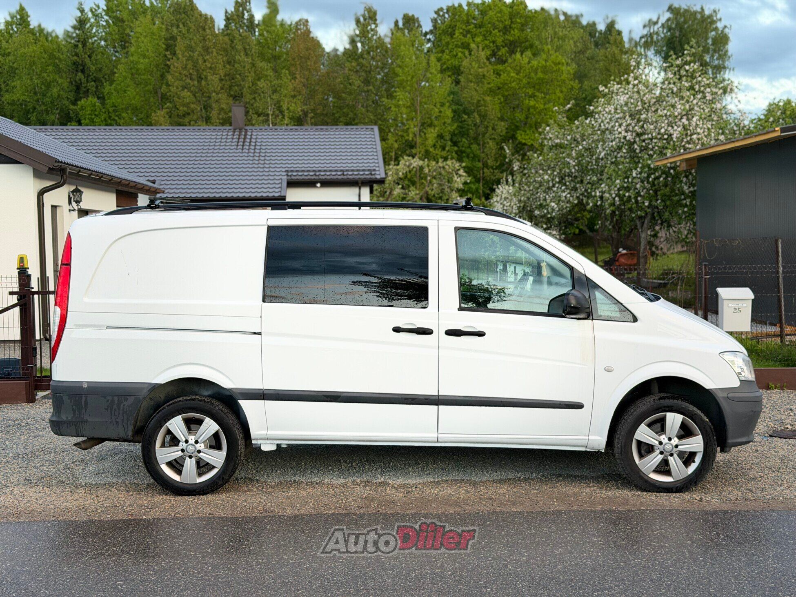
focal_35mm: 48
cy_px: 298
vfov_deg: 30.3
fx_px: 1104
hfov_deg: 39.7
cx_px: 398
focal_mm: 6.76
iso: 64
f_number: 1.78
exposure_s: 1/122
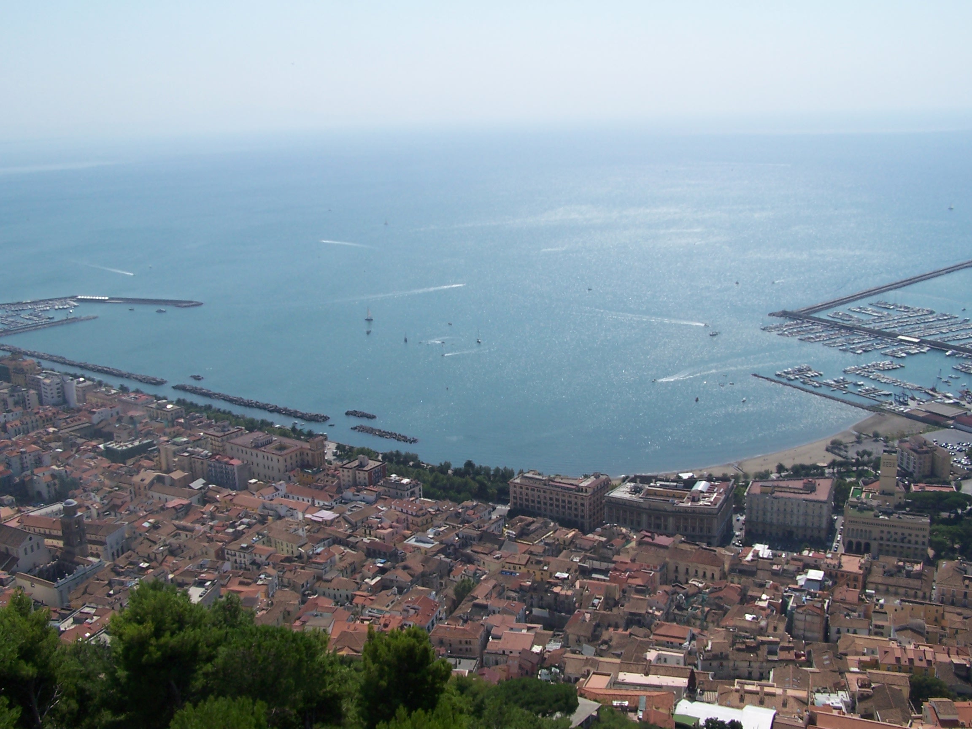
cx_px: 486
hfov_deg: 49.0
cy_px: 364
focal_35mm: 38
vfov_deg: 37.7
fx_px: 1067
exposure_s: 1/750
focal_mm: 6.3
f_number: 5.6
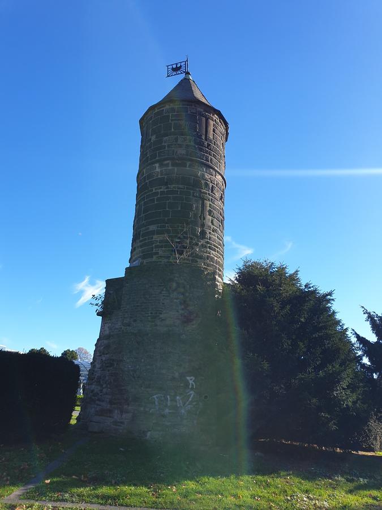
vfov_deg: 67.3
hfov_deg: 53.1
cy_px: 255
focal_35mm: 26
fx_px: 383
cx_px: 191
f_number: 2.4
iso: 50
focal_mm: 4.3
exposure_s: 1/705
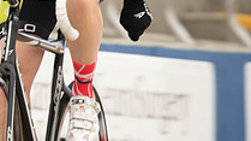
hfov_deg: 1.7
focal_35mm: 1309
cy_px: -78
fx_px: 8702
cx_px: -47
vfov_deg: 0.9
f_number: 6.3
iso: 250
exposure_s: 1/125
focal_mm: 450
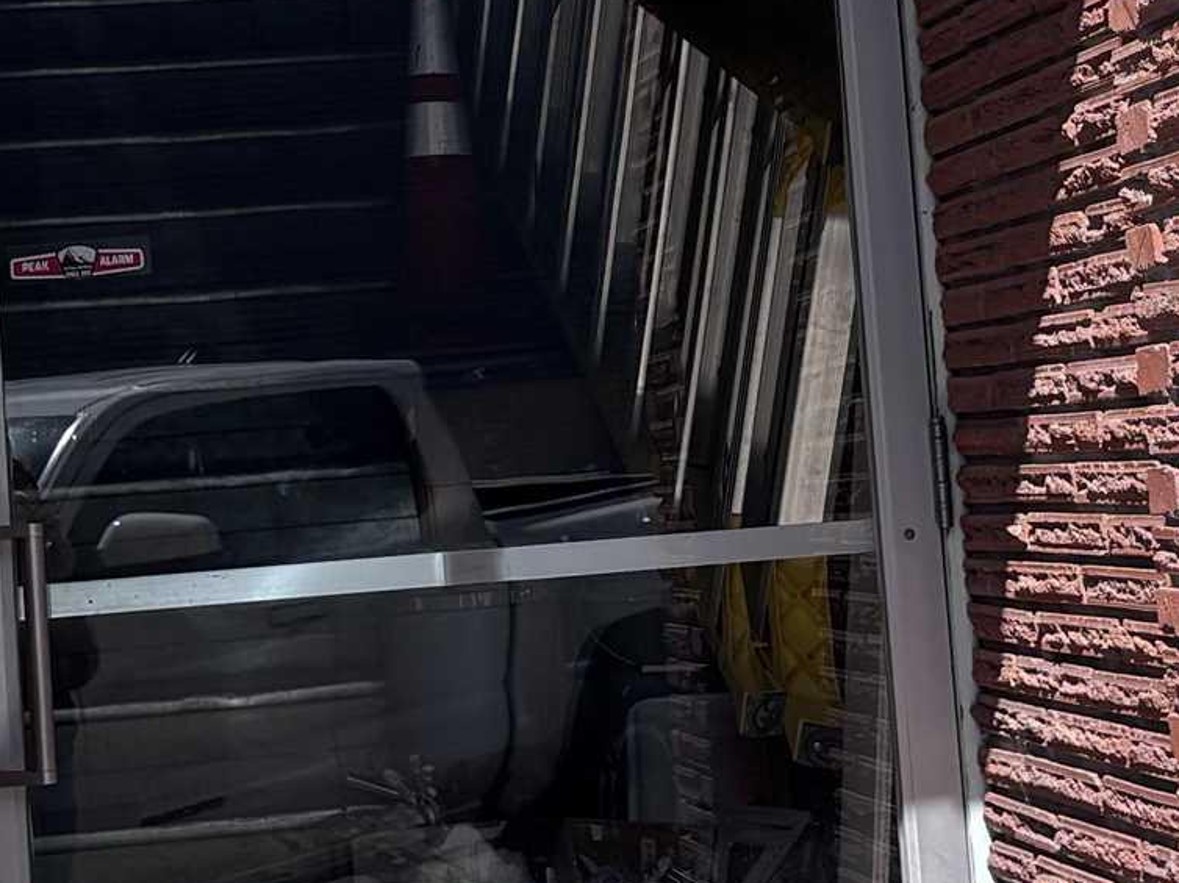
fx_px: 3609
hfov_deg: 18.5
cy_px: 180
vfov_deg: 13.9
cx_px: 697
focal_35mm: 106
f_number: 1.6
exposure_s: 1/3937
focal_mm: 5.96
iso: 50
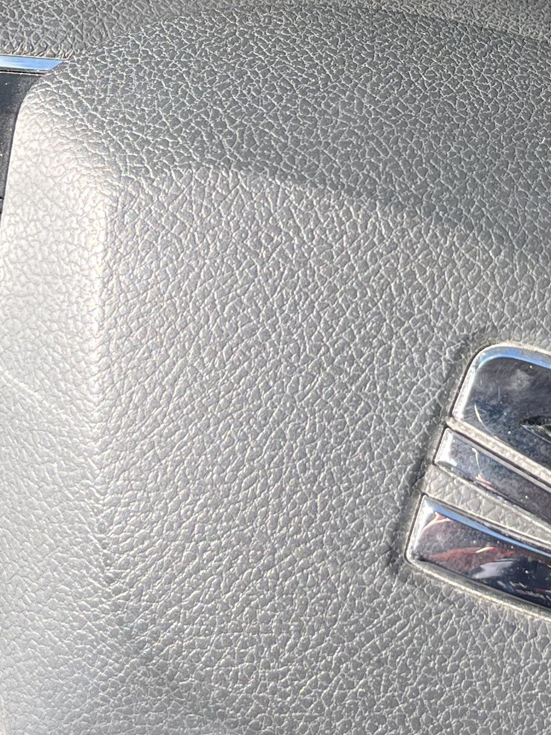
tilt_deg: -27.4
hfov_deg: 16.9
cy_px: -13
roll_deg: +3.7
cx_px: 507
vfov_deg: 21.9
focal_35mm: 86
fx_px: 1826
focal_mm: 5.1
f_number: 1.6
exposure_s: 1/278
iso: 40
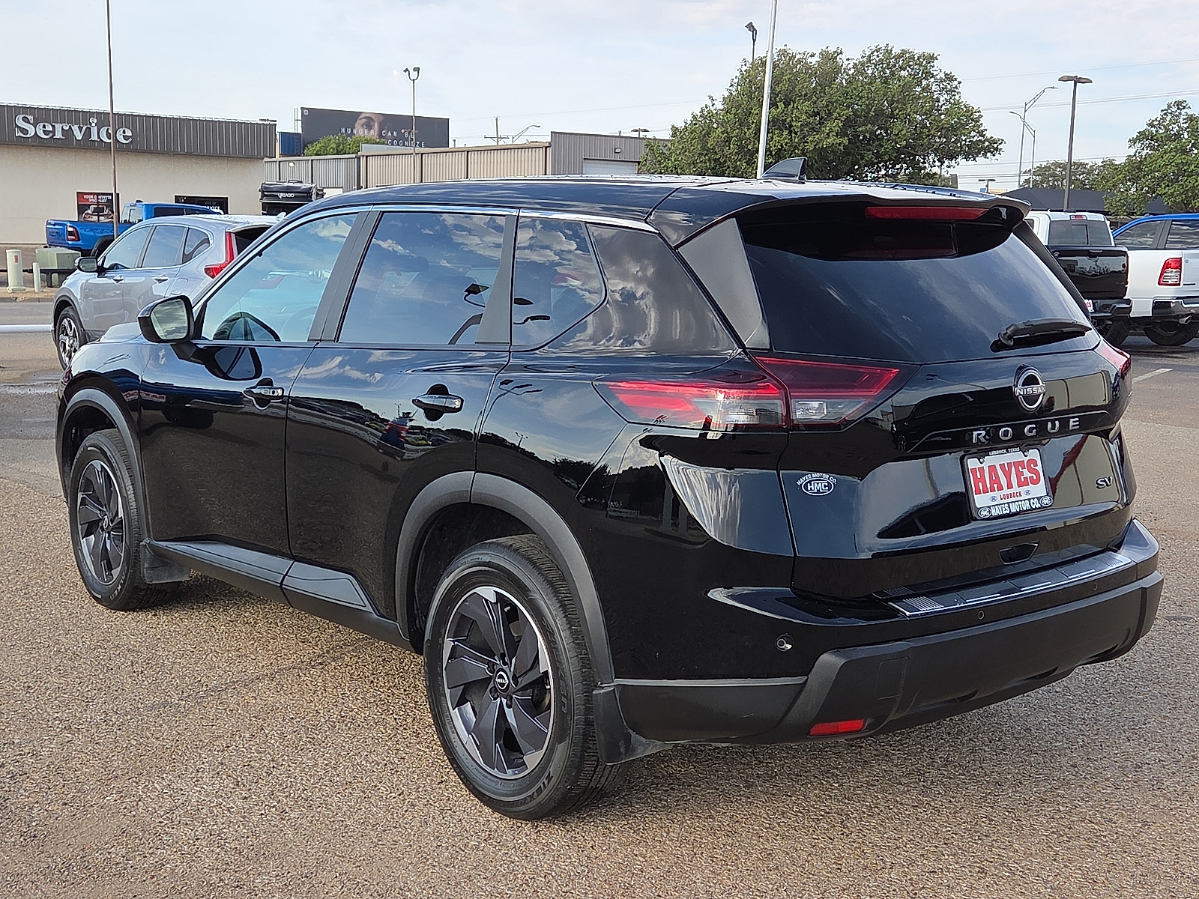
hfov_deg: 44.8
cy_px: 450
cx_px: 600
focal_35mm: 42
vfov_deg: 34.3
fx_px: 1455
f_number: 1.8
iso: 76
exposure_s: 1/2000
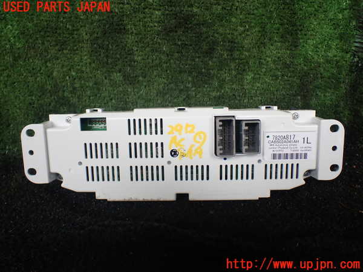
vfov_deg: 46.8
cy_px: 136
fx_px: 315
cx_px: 182
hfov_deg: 60.0
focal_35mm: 30
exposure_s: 1/200
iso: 100
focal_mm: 5.4
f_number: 2.3
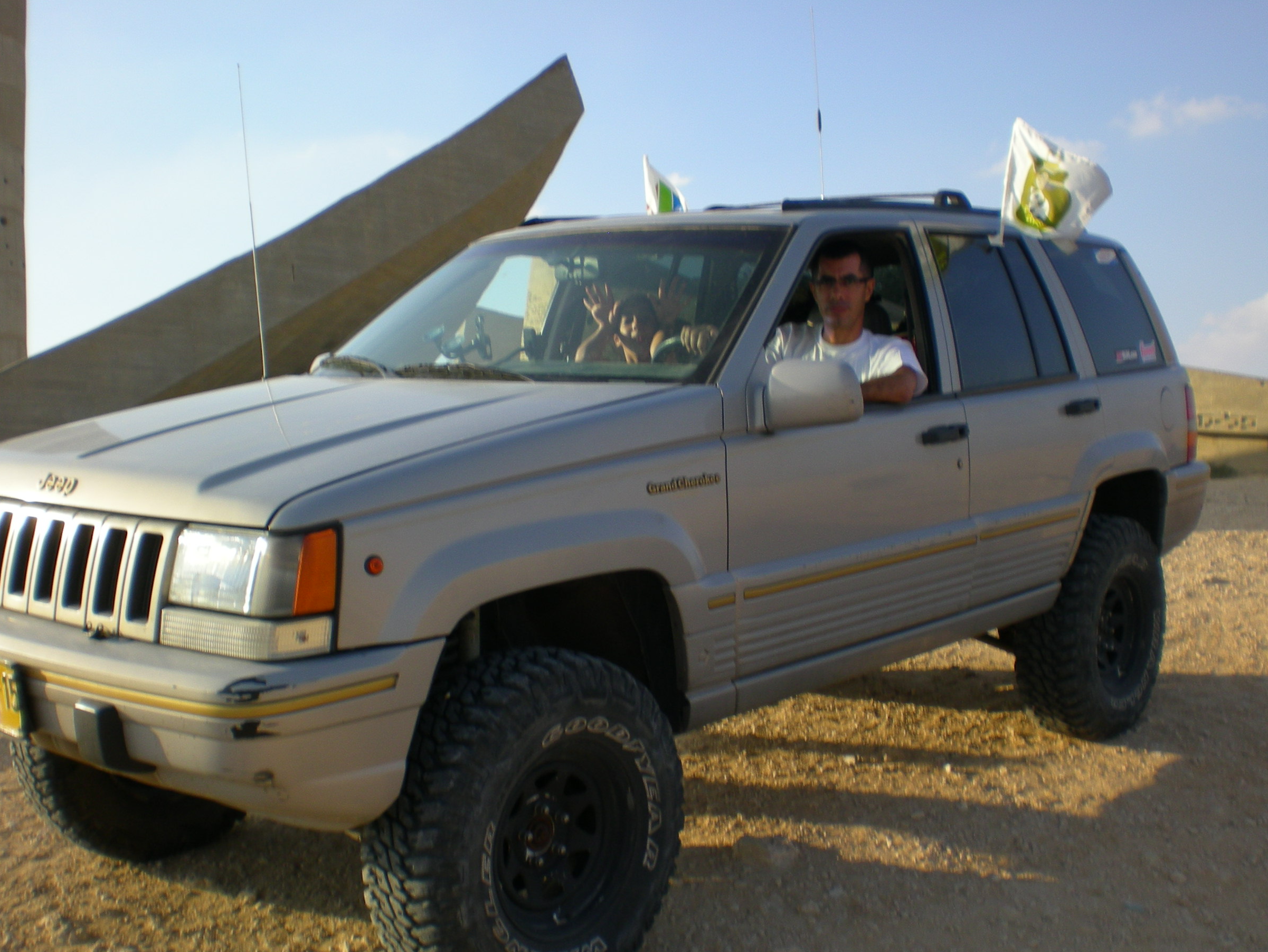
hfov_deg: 45.8
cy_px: 503
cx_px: 618
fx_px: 1502
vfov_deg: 35.1
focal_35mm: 41
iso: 50
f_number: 4.6
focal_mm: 6.3
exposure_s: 1/211
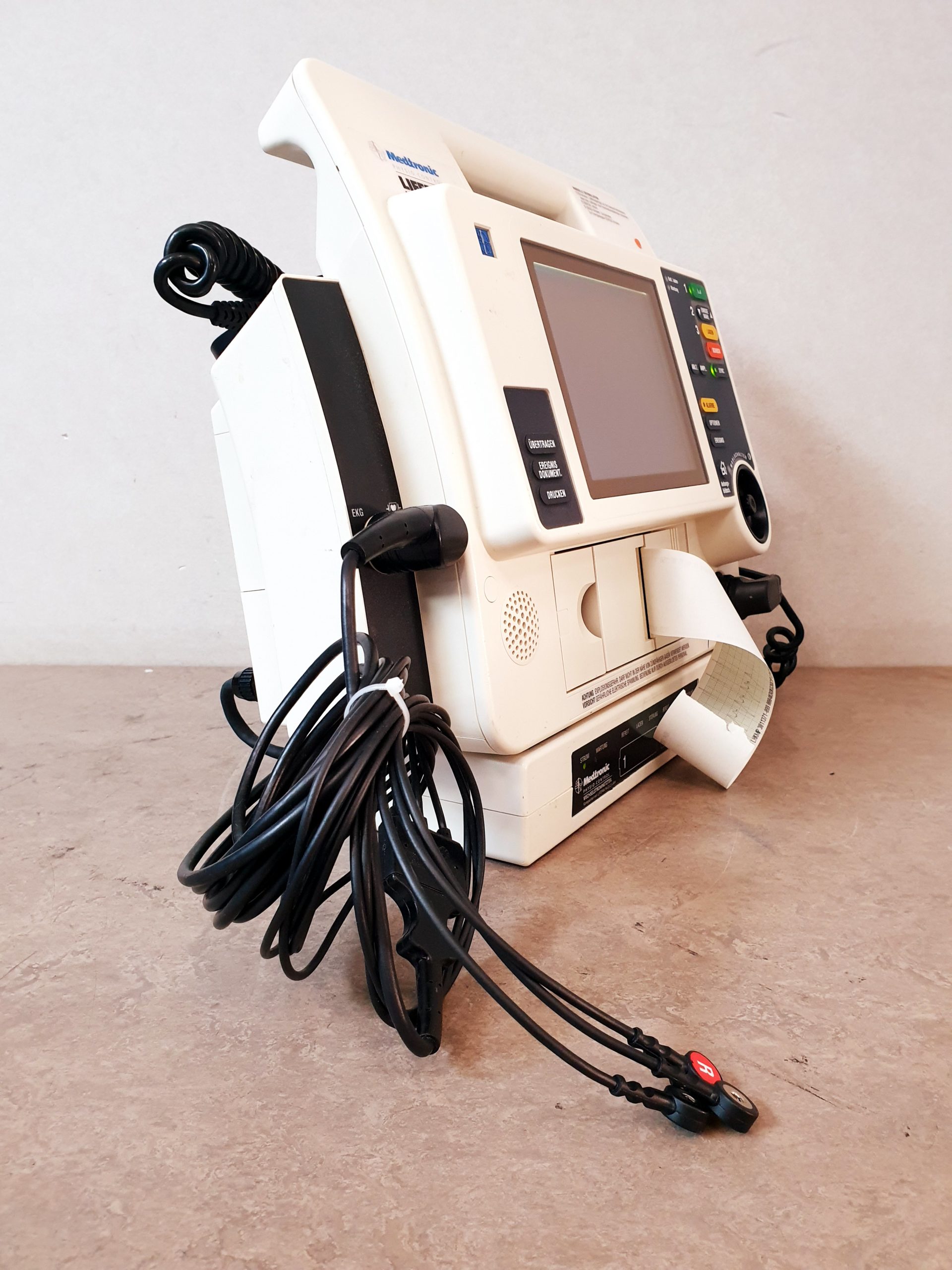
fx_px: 953
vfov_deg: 67.3
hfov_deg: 53.1
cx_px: 476
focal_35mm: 26
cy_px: 635
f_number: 2.4
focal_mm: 4.3
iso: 320
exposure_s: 1/50
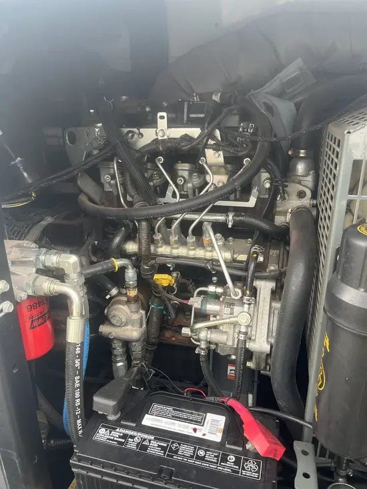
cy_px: 244
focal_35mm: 26
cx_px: 184
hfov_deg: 53.1
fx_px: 367
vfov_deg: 67.3
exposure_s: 1/85
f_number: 1.6
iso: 125
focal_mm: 5.1
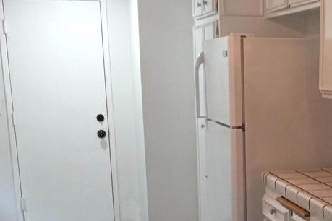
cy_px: 217
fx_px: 599
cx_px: 276
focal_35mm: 65
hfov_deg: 30.1
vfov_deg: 20.3
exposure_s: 1/33.3
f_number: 2.2
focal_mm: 3.71
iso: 212
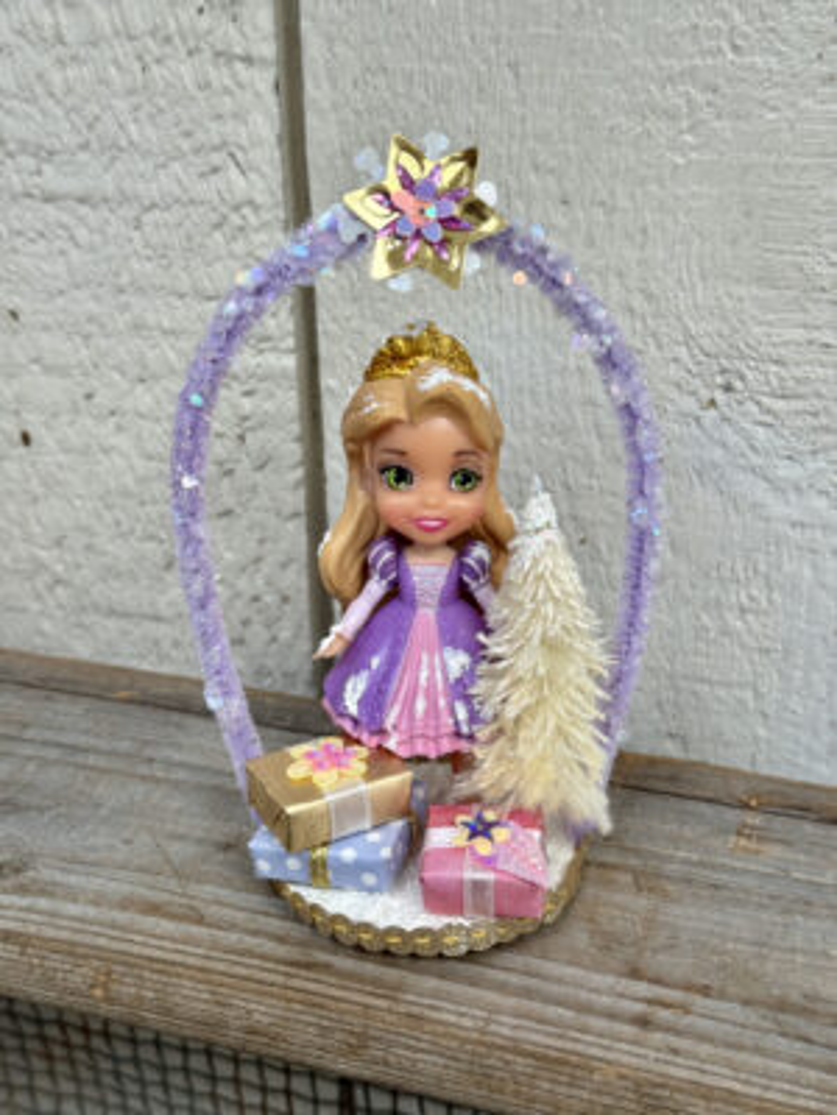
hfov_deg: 30.3
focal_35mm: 48
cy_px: 558
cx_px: 418
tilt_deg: -25.2
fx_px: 1547
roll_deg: +1.7
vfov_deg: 39.7
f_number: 1.78
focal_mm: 6.76
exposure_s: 1/121
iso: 80
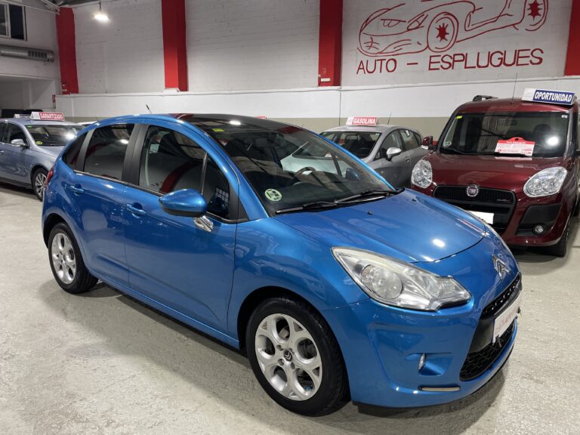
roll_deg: -0.4
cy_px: 218
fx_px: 436
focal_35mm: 26
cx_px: 290
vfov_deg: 53.1
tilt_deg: -11.2
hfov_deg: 67.3
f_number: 1.6
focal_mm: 4.2
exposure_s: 1/100
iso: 100
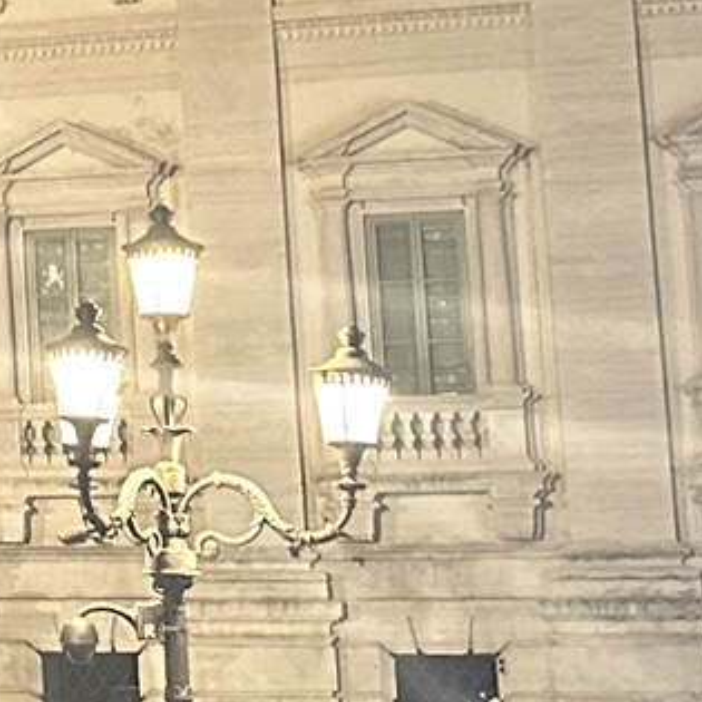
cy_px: 103
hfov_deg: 11.3
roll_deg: +2.2
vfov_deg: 12.6
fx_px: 3166
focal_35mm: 138
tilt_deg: +8.7
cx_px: -749
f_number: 1.78
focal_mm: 6.86
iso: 800
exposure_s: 1/50
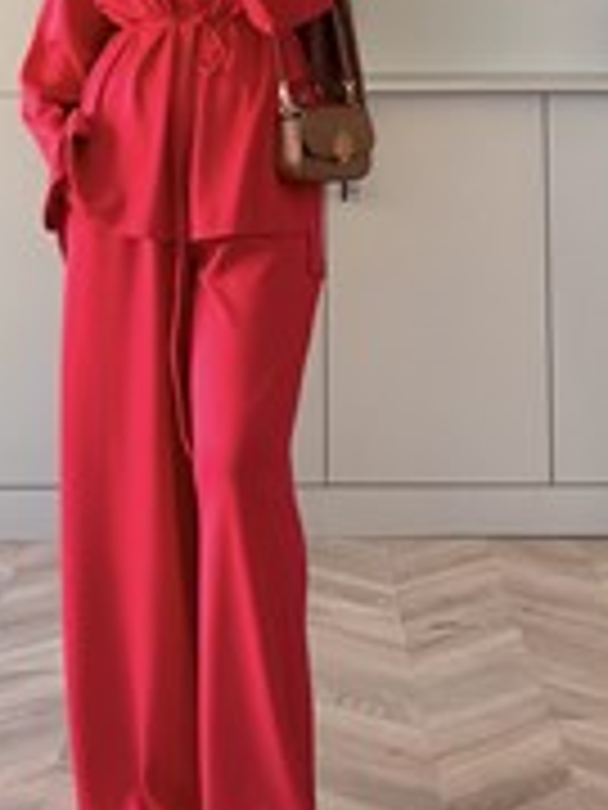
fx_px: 1288
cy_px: 142
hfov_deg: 26.4
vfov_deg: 33.7
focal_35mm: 55
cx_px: 212
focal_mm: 6.76
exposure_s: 1/121
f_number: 1.78
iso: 160
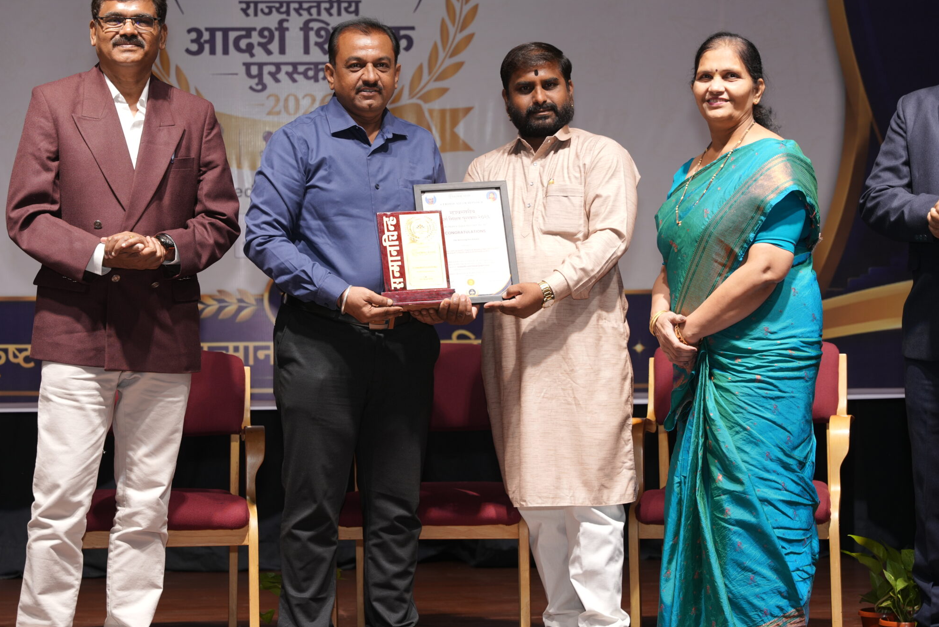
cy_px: 289
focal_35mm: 87
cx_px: 367
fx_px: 2263
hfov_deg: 23.4
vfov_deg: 15.8
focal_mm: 67.6
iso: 400
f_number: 3.2
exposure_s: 1/100
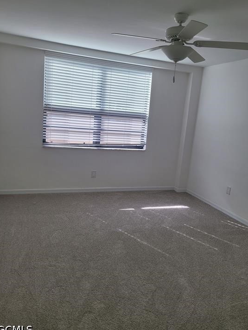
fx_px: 267
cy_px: 160
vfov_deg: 63.4
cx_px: 122
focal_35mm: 28
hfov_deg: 49.8
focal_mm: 5.4
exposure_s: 1/119
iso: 40
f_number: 1.8
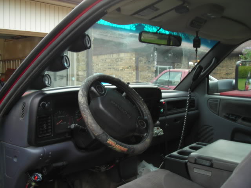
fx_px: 276
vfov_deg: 37.7
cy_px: 94
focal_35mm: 38
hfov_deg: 49.0
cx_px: 126
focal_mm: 6.3
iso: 50
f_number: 3.2
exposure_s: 1/6
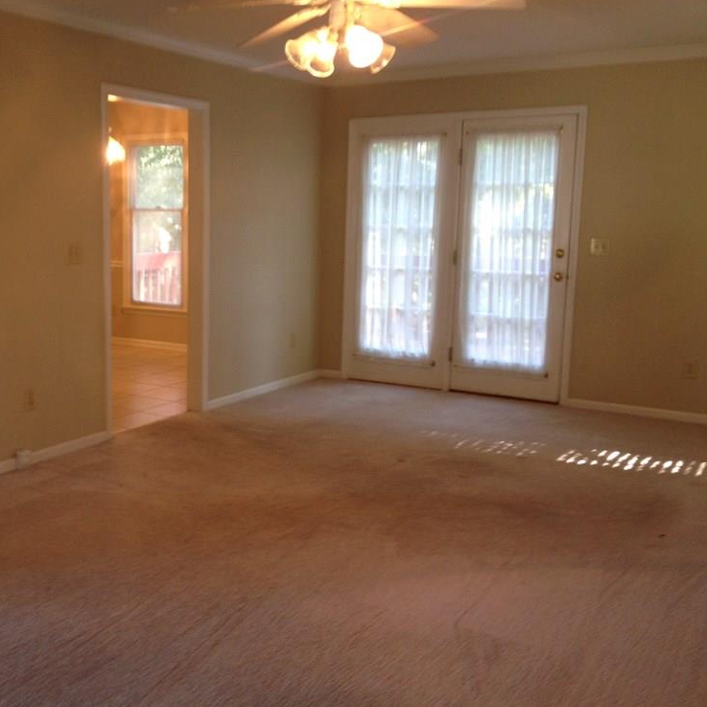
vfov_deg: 39.2
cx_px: 232
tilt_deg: -10.4
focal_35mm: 43
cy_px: 348
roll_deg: +0.3
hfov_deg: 38.7
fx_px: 994
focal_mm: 4.28
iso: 80
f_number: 2.4
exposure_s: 1/20
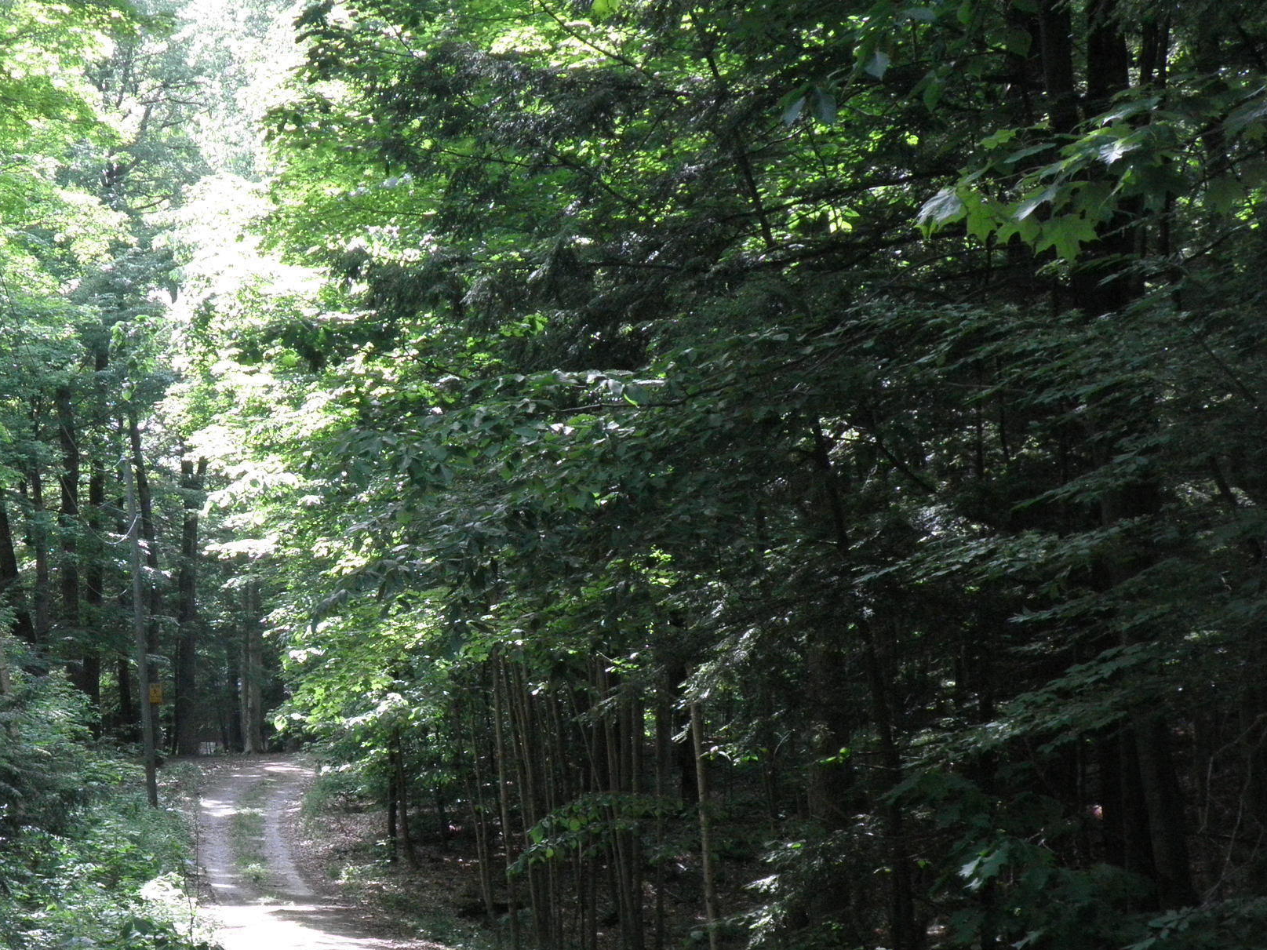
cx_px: 269
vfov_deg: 17.5
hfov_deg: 23.0
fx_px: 3074
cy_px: 678
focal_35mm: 84
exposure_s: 1/80
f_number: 4.8
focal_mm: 9.6
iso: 200
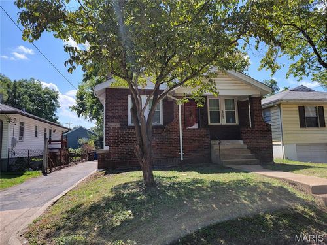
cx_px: 164
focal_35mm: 24
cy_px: 122
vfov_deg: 56.8
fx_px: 227
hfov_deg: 71.6
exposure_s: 1/532
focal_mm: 6.7
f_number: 1.8
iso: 16
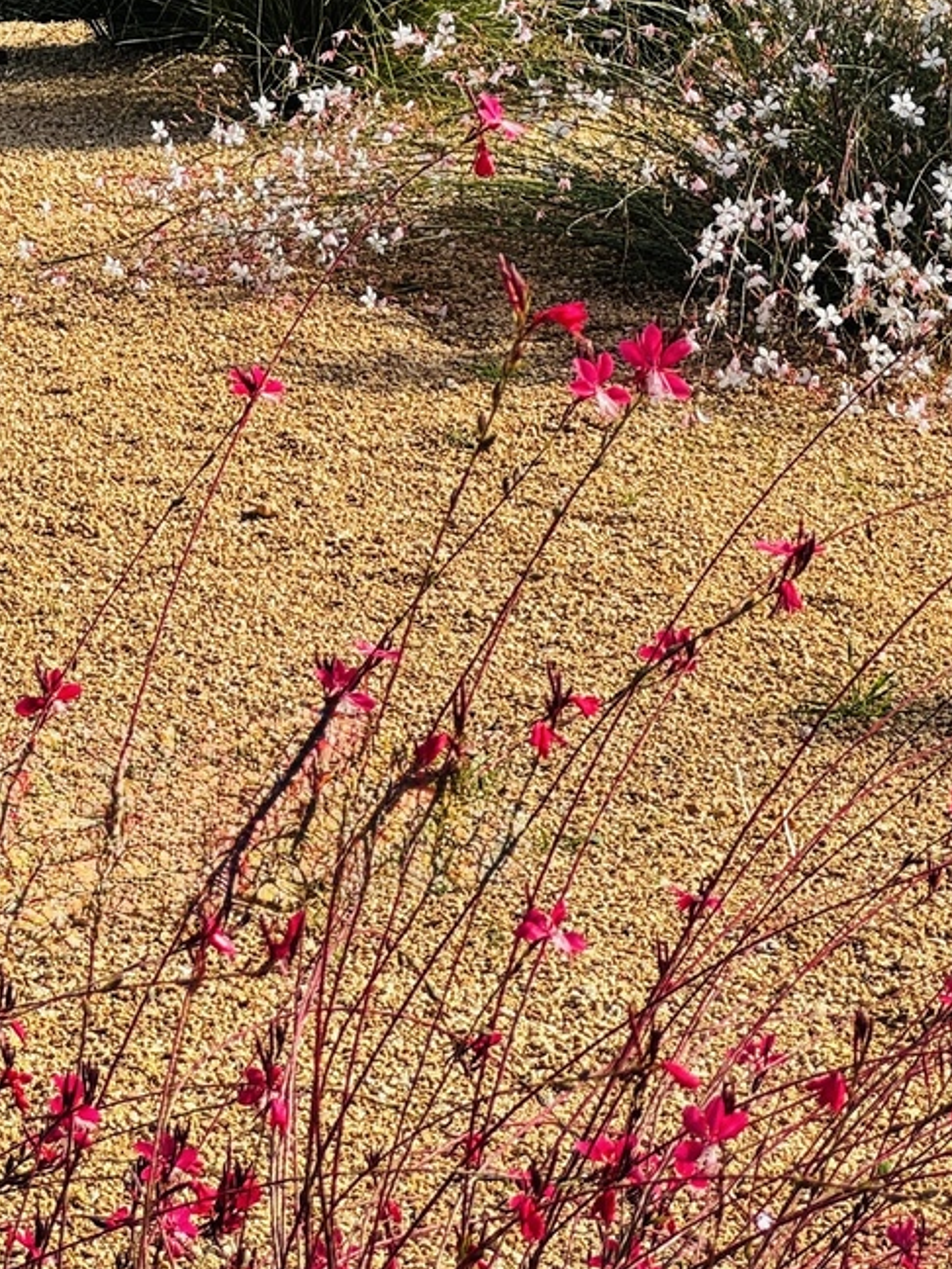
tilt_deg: -3.5
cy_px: -264
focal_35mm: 190
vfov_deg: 10.2
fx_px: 6967
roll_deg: -0.7
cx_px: 925
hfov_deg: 7.8
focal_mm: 9
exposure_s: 1/475
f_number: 2.8
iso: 25
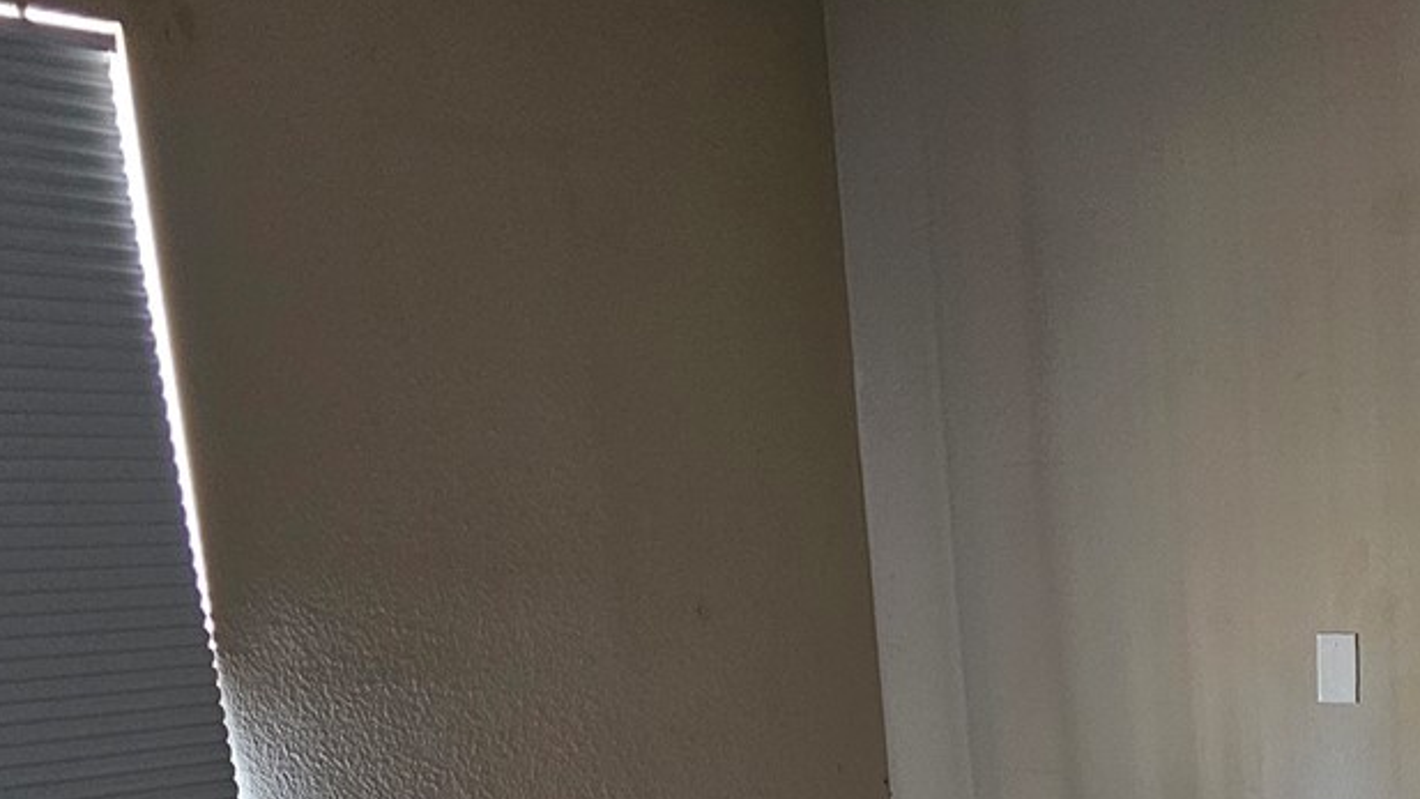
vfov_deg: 16.9
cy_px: 1186
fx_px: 2447
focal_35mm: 65
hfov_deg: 30.7
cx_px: 1316
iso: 640
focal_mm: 6.3
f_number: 1.7
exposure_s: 1/24
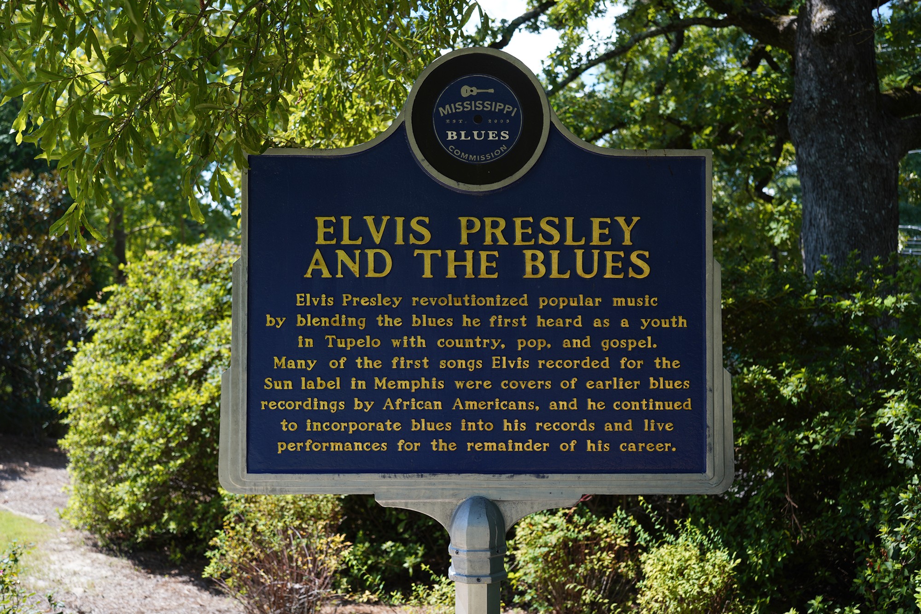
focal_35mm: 38
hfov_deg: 50.7
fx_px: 972
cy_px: 307
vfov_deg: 35.1
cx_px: 460
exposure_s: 1/100
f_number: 5
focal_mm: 38
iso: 160
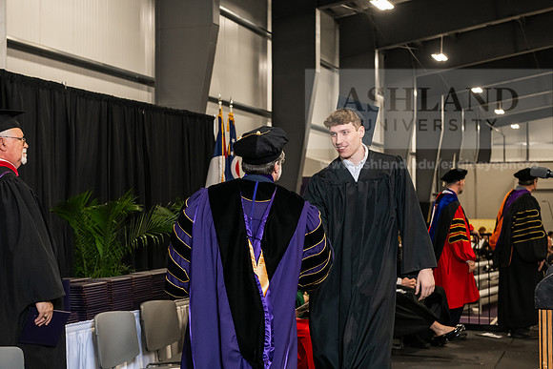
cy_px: 184
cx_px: 276
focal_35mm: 58
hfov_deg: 34.5
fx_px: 891
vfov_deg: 23.4
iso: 2500
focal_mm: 58
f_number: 5
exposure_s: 1/200
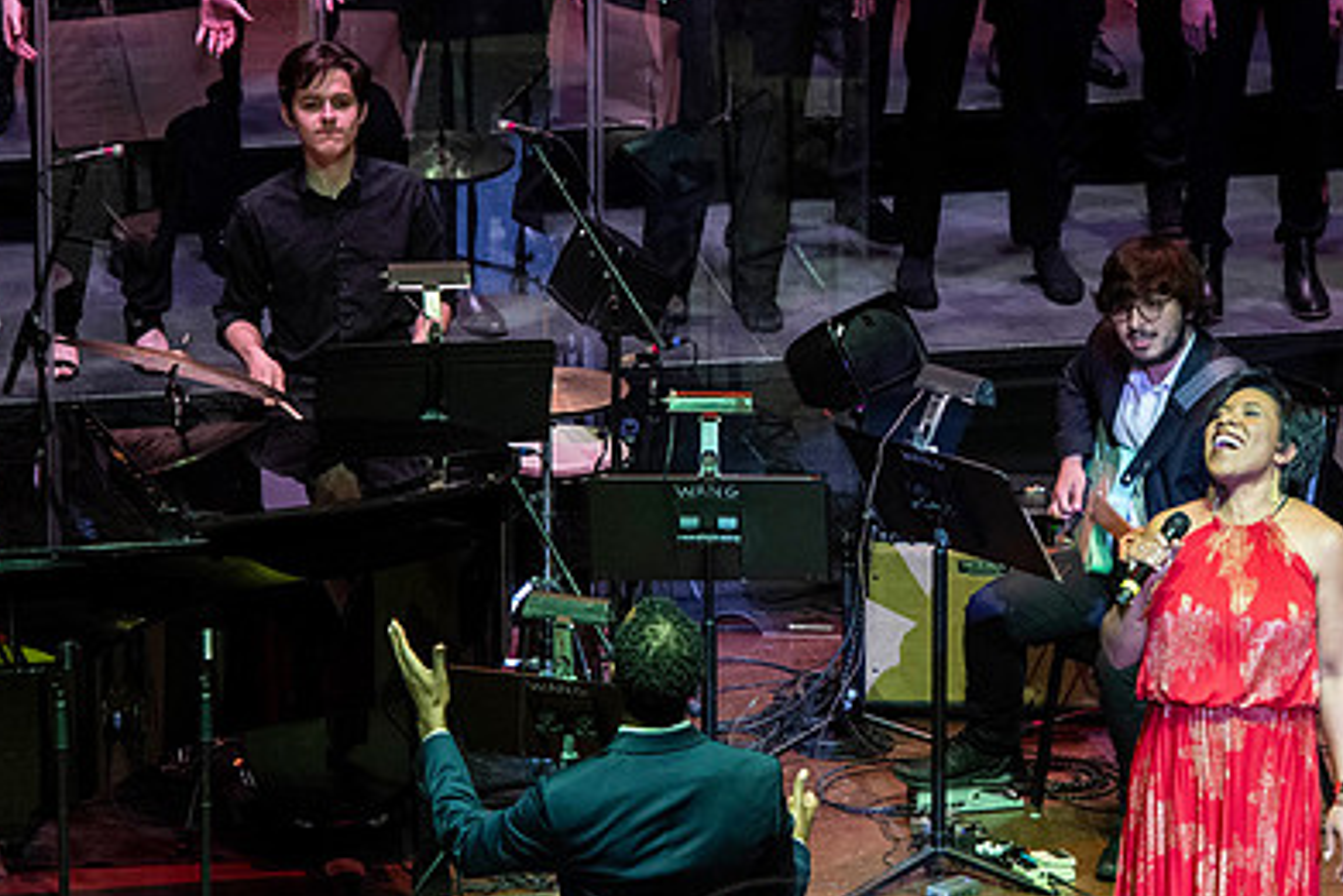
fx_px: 13285
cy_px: 475
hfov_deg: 5.8
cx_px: 945
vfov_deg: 3.9
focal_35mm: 356
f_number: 6.3
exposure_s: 1/160
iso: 2000
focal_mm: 160
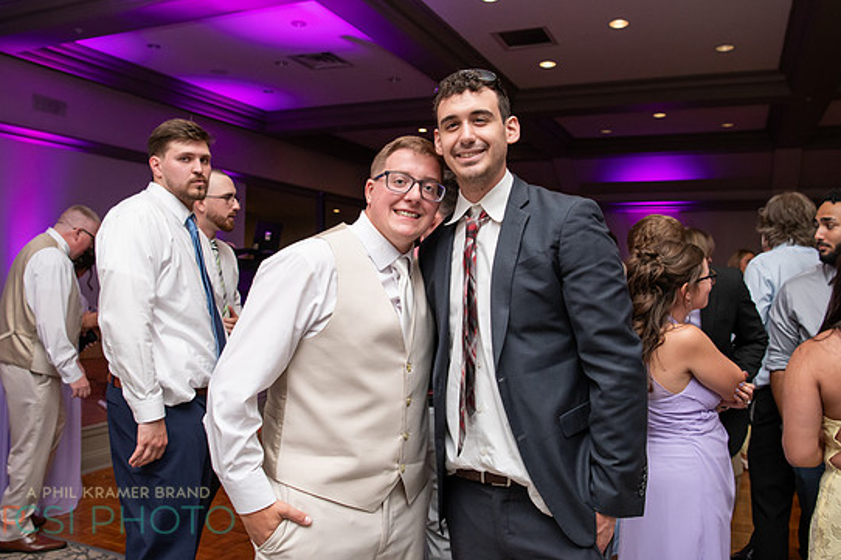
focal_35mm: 30
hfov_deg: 61.9
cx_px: 413
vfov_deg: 43.5
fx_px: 701
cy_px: 245
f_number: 4
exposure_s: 1/160
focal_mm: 24
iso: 800
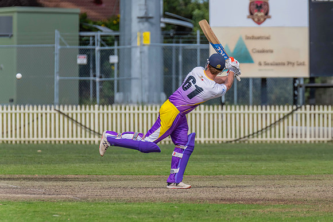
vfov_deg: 2.5
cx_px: 205
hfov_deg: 3.8
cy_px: 106
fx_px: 5022
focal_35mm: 543
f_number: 7.1
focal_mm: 440
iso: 800
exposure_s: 1/2500
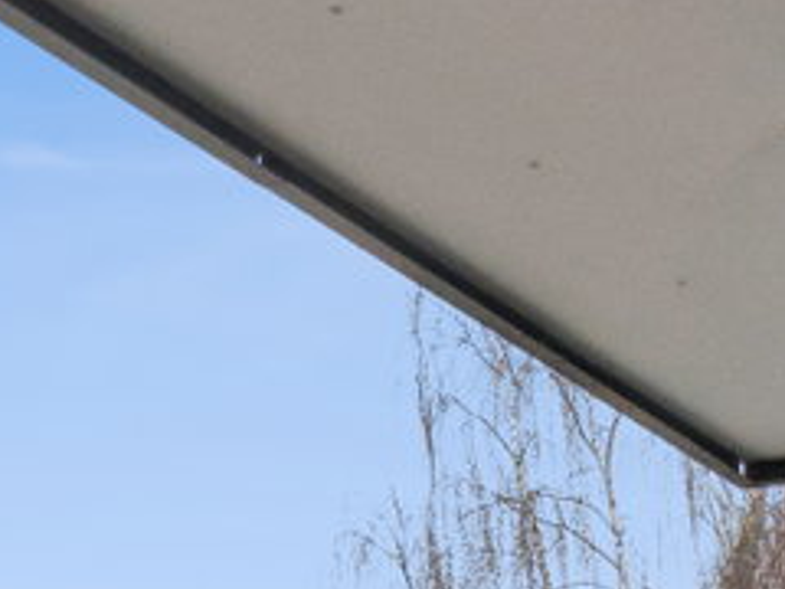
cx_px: 746
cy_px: 1216
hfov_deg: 15.5
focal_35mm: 125
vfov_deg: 10.7
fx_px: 2839
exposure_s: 1/80
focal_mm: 13
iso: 400
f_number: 8
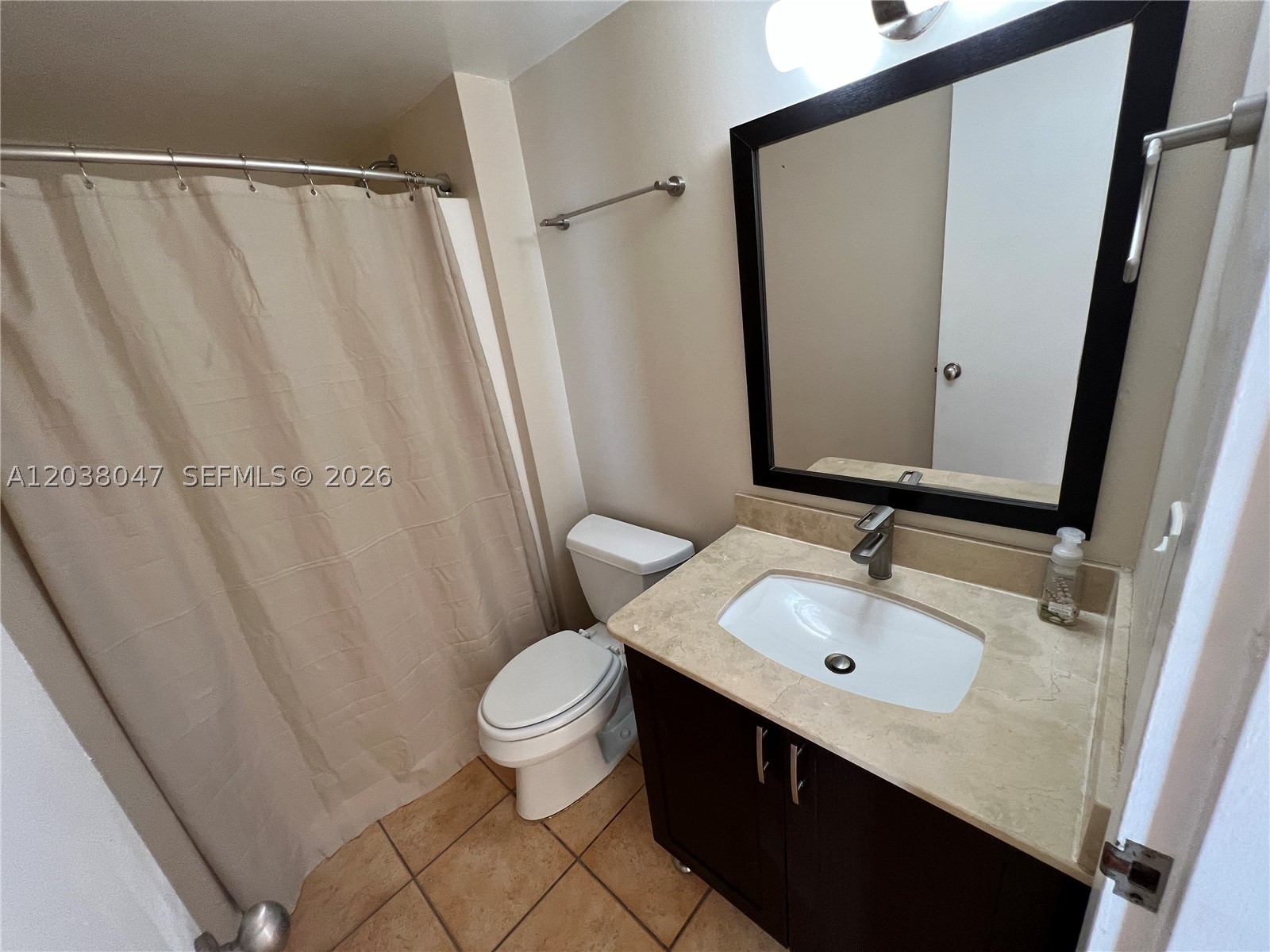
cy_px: 476
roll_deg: +8.1
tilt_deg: -19.5
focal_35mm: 13
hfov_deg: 106.2
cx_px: 635
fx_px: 477
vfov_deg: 89.9
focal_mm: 1.57
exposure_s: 1/120
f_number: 1.8
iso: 125
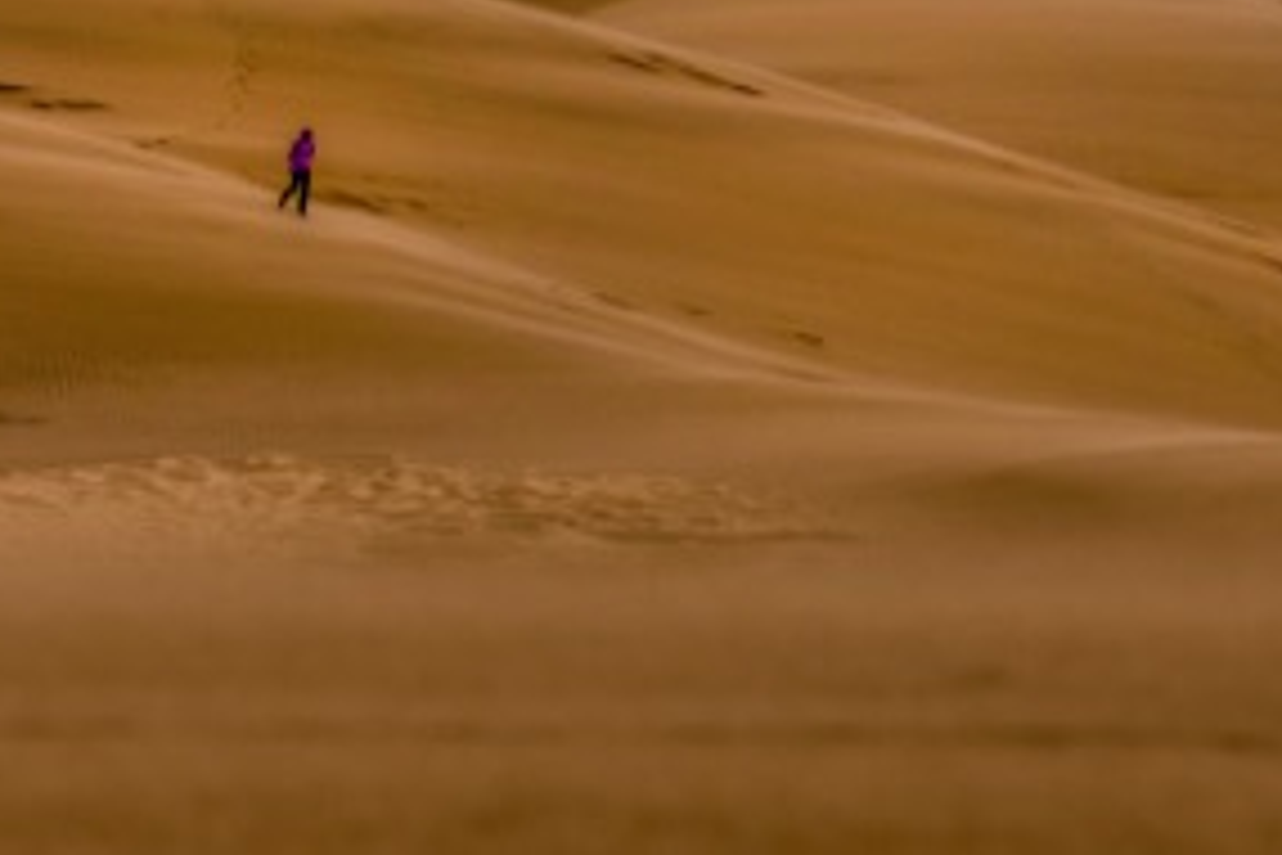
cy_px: -423
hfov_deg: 3.3
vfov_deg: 2.2
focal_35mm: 631
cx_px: -535
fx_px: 22469
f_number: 13
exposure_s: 1/200
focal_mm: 200
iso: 80
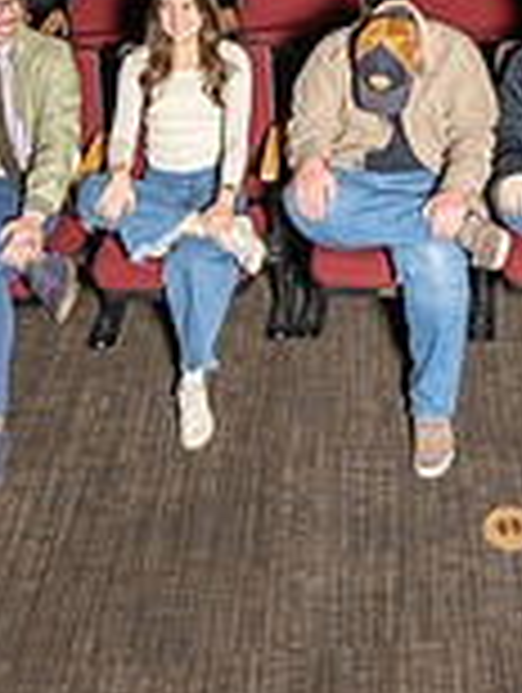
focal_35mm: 56
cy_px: -29
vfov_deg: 31.3
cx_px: 495
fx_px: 1123
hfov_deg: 25.2
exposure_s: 1/160
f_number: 5.6
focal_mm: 15.5
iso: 400
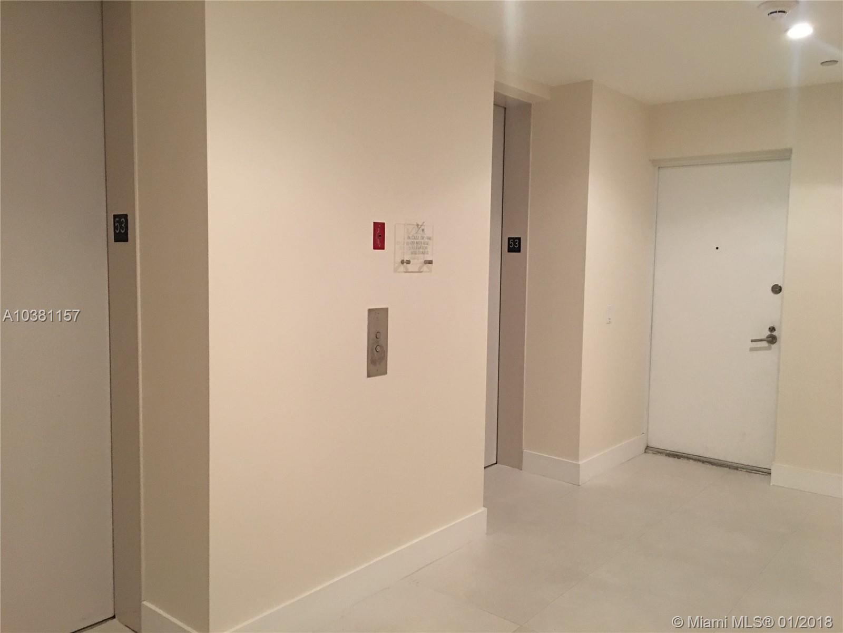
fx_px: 706
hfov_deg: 61.7
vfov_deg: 48.2
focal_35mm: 29
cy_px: 316
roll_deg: +0.0
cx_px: 422
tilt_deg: -4.6
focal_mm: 4.15
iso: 100
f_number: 2.2
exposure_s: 1/15
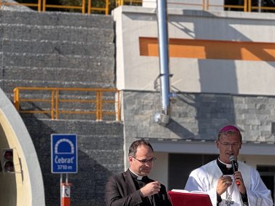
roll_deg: -0.6
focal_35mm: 204
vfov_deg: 7.3
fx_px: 1621
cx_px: 118
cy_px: 178
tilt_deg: +3.1
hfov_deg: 9.7
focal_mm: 9
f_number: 2.8
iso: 25
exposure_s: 1/533
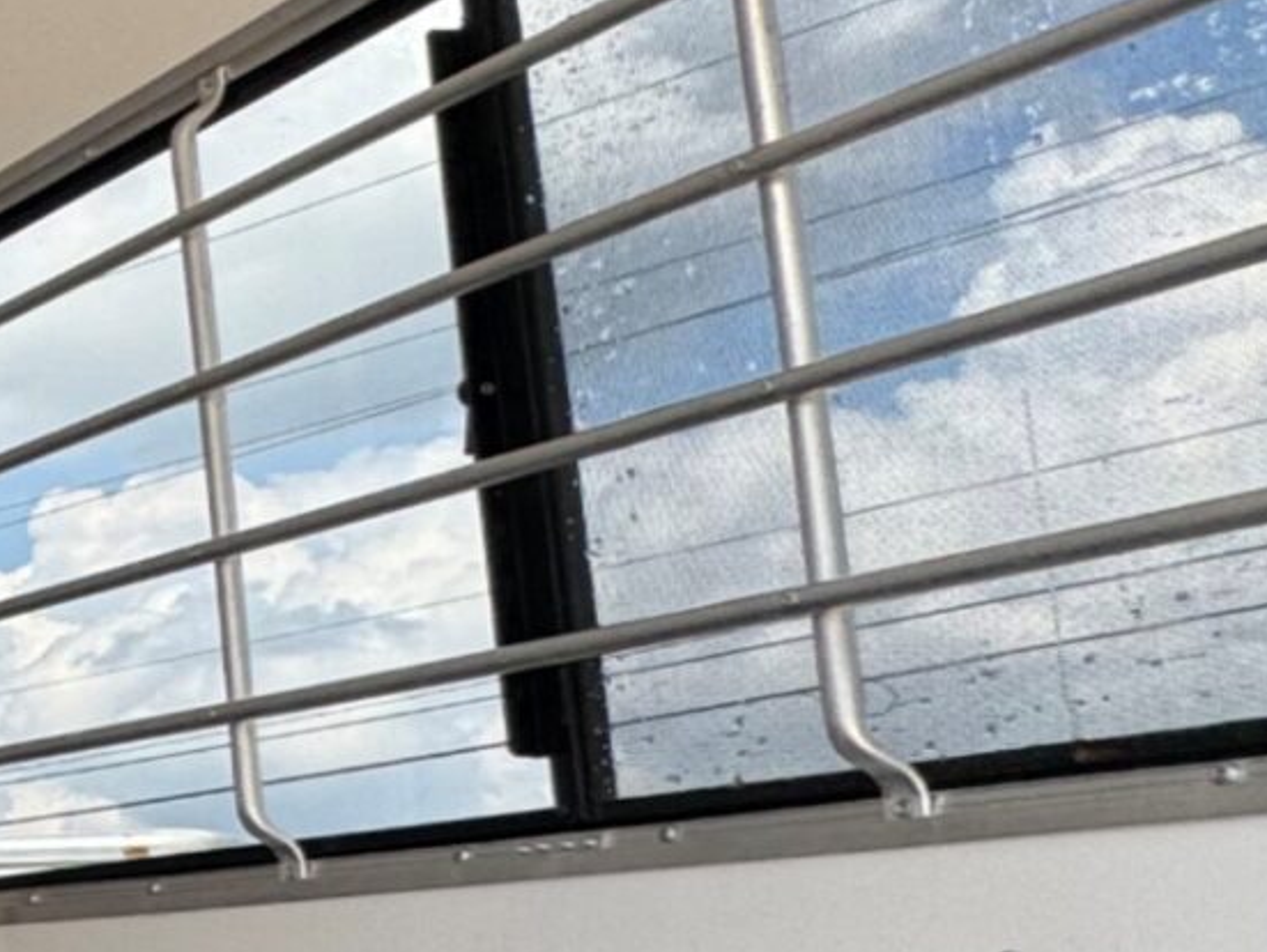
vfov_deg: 22.2
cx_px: -1481
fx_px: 2381
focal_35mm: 65
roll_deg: +0.4
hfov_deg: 17.2
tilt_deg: +7.1
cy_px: 823
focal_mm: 2.22
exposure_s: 1/335
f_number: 2.2
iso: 40
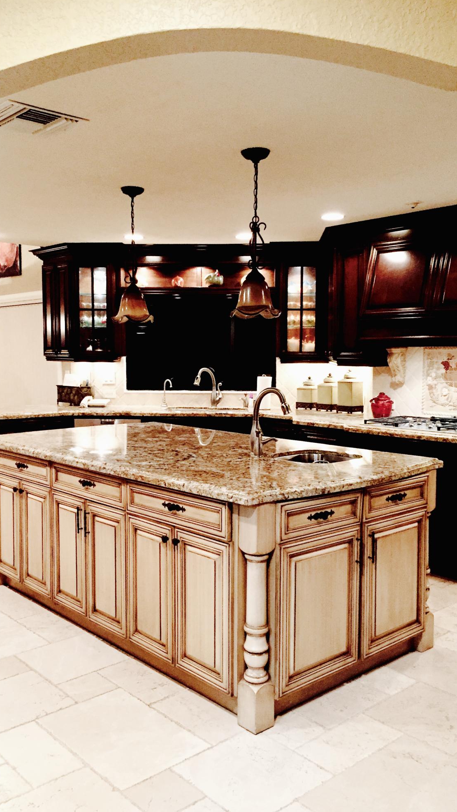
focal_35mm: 32
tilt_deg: -3.3
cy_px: 401
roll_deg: -0.3
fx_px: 689
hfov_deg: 36.7
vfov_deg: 61.0
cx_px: 217
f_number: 2.2
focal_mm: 4.15
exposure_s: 1/30
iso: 250
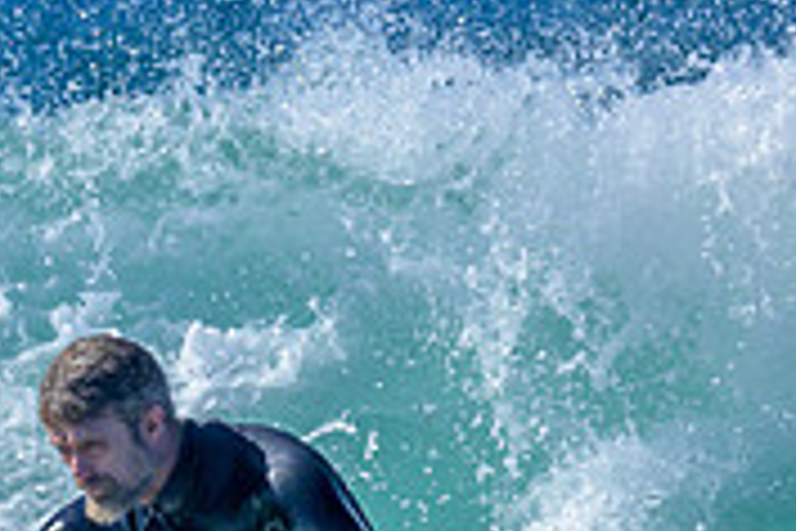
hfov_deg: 0.7
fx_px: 68008
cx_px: -450
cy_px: 657
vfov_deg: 0.4
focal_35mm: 3076
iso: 320
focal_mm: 800
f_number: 6.3
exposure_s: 1/2000
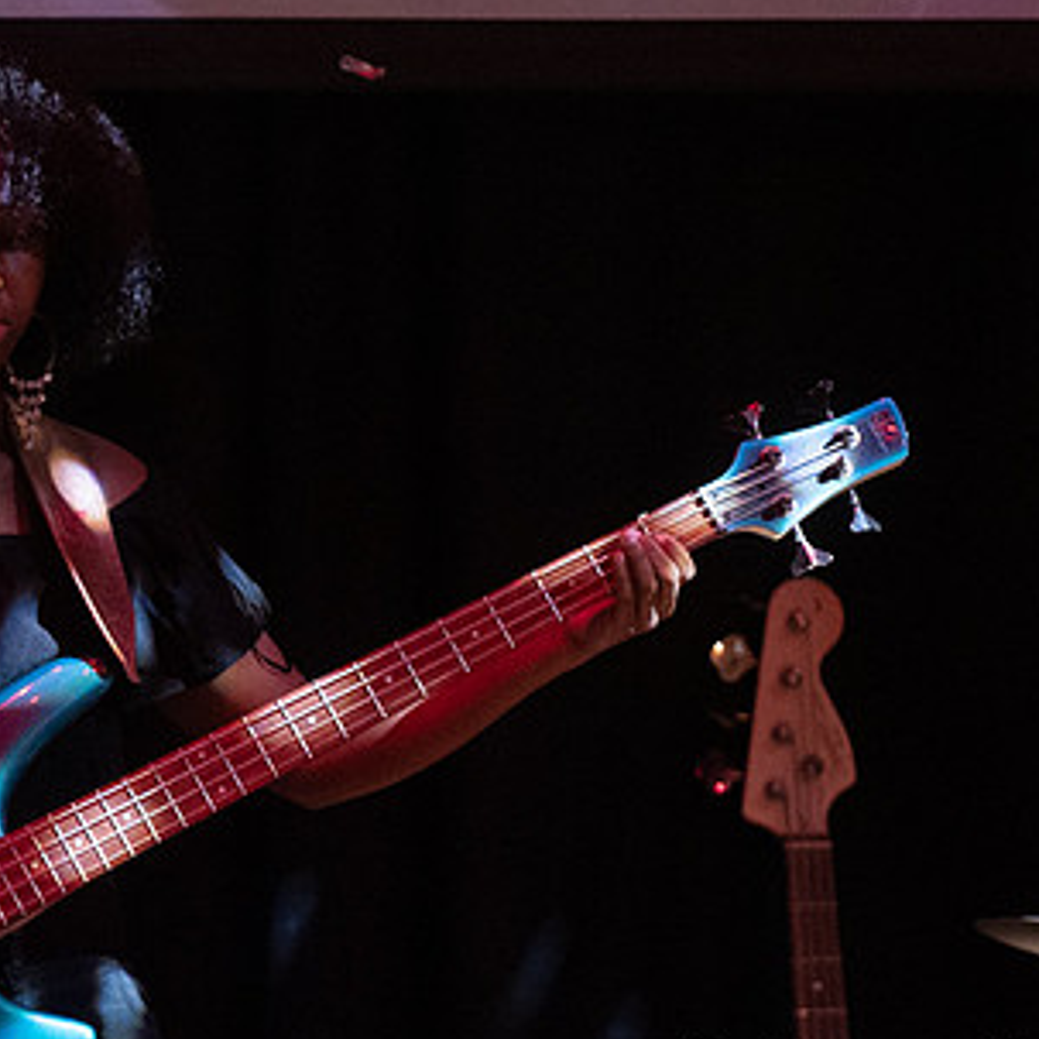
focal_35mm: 369
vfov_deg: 4.7
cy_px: 565
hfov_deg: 4.7
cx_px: 160
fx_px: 12531
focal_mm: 135
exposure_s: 1/200
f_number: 2.8
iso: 6400
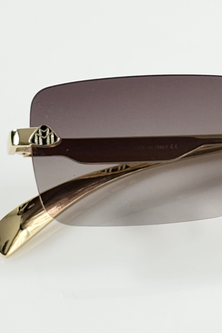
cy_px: 139
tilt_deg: -44.5
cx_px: 290
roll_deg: +1.7
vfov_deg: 12.8
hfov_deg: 8.5
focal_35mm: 160
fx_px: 1479
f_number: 1.78
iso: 40
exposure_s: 1/102
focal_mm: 6.86
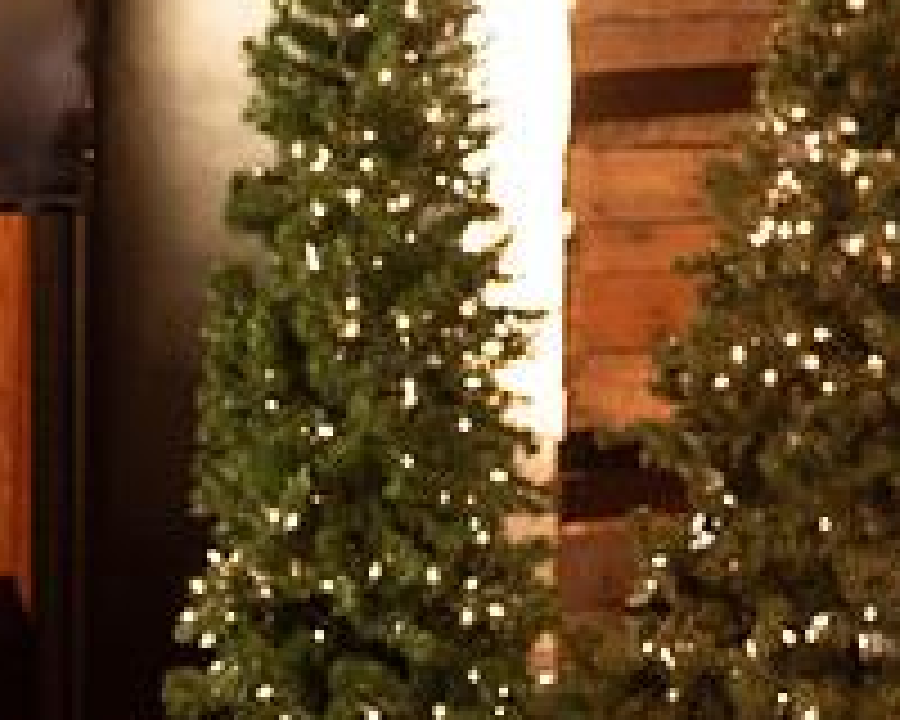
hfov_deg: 8.3
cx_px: -256
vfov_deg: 6.7
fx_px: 6153
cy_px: 799
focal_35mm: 231
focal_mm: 85
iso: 500
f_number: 3.5
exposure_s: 1/100
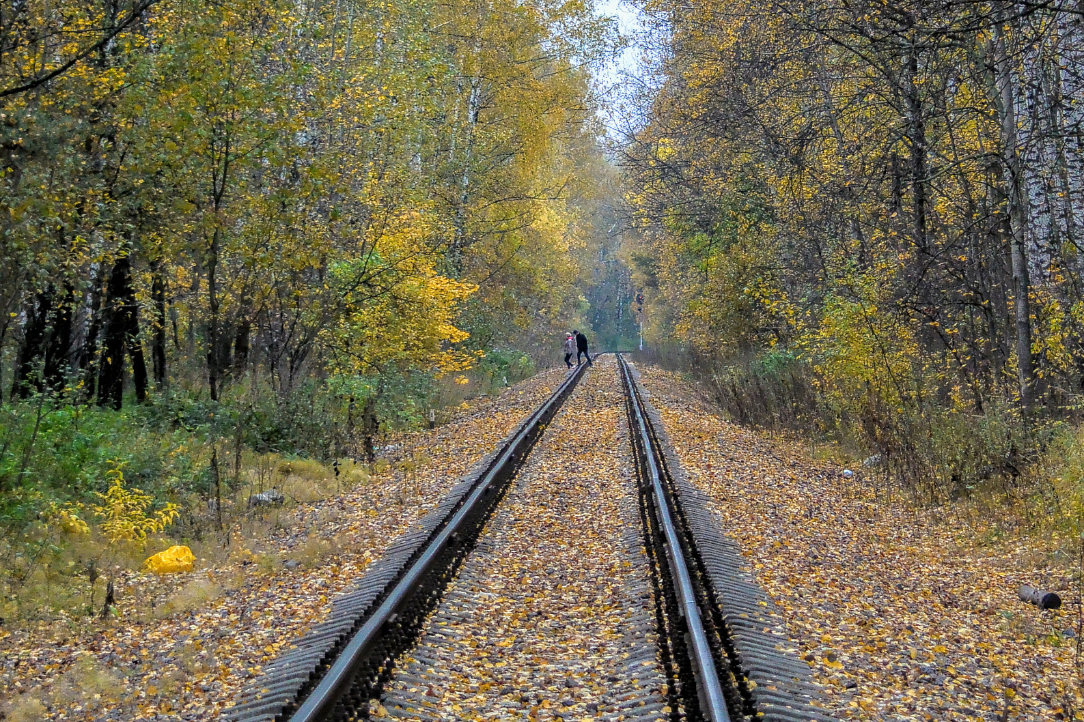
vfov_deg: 7.2
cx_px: 613
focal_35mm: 191
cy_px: 397
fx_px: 5751
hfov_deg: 10.8
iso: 800
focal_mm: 55
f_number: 4.5
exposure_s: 1/320
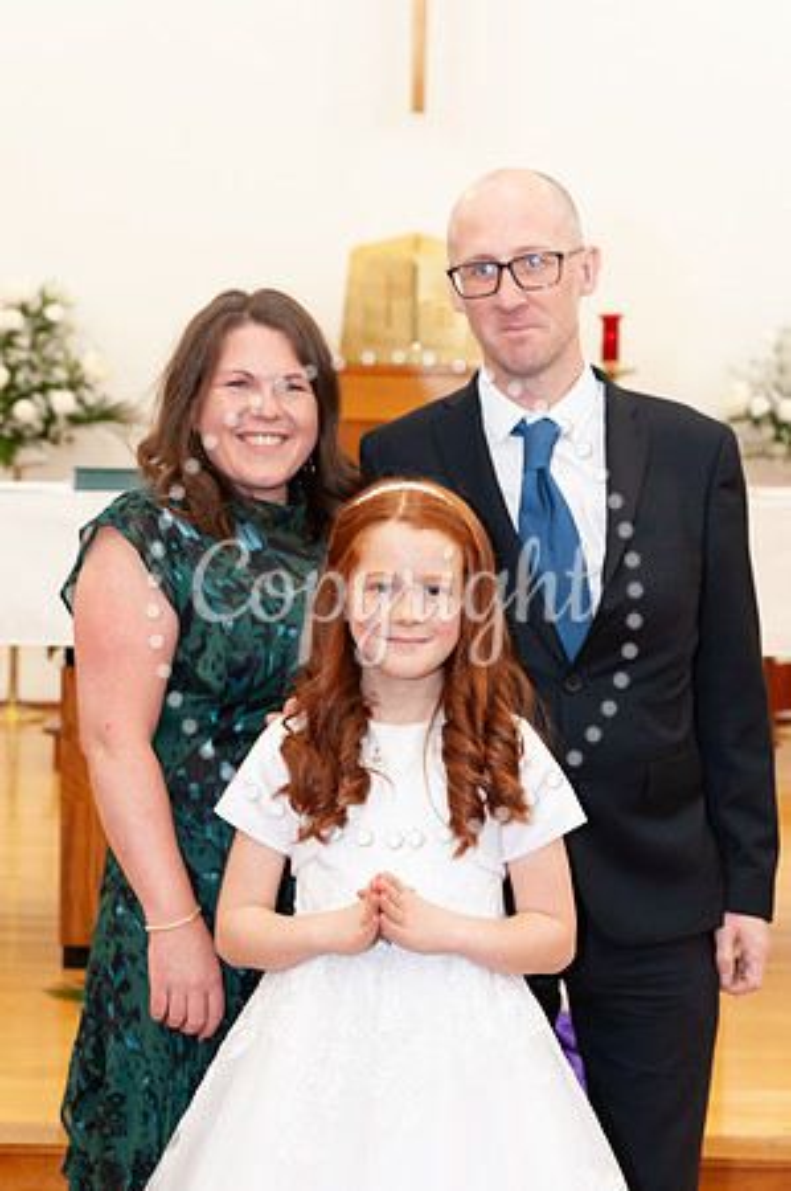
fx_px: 2246
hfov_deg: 20.0
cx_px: 396
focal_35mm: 68
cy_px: 596
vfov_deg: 29.7
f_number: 5.6
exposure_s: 1/50
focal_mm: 68
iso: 2000
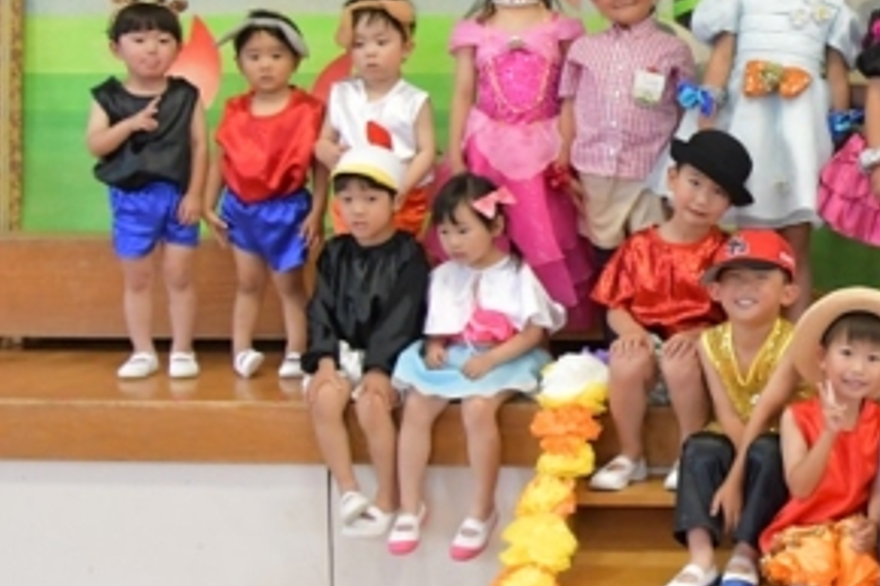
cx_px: 1062
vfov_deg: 16.6
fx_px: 2003
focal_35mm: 82
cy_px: 156
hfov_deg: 22.7
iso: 4000
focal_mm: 21
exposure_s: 1/250
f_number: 8
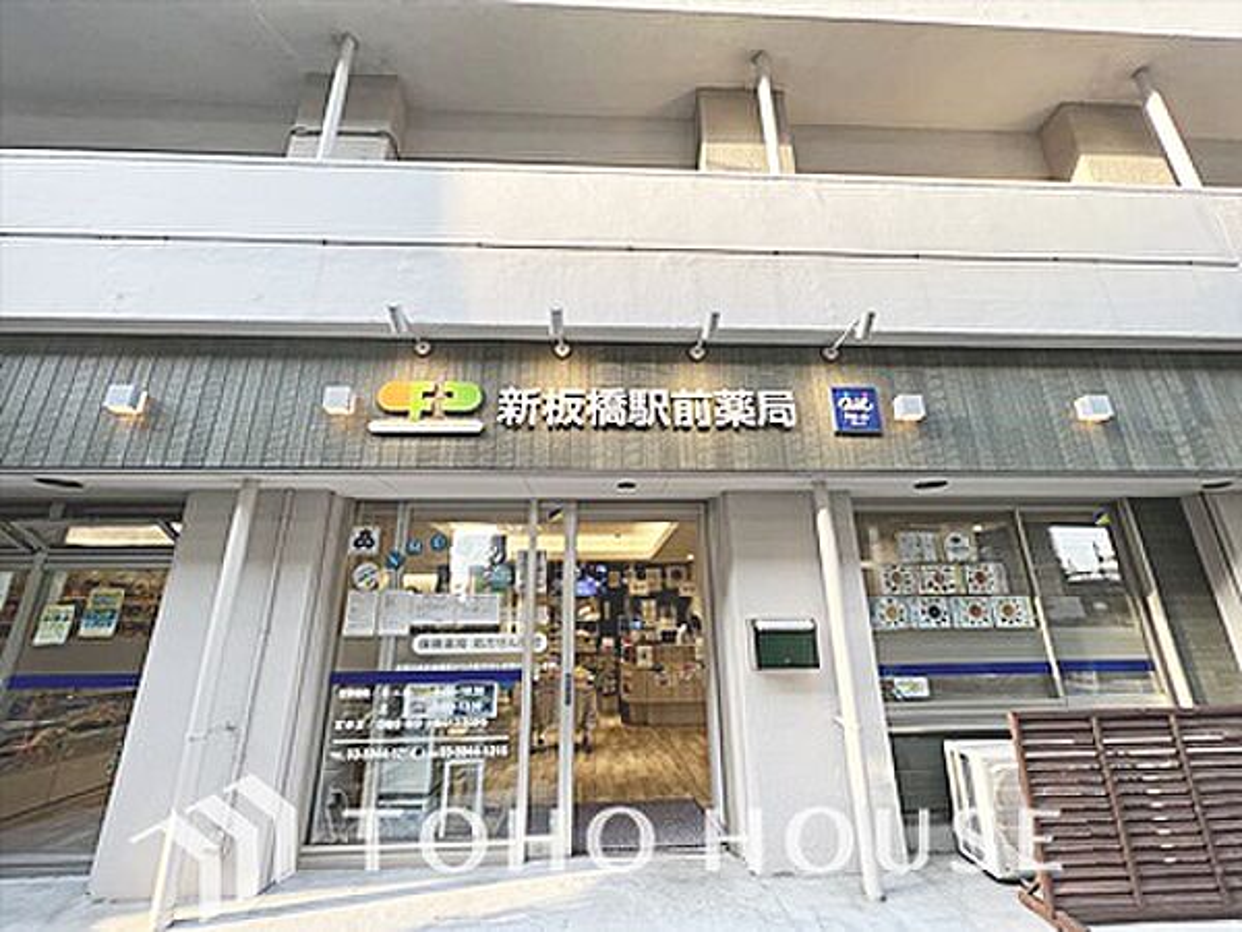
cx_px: 621
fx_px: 466
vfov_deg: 89.9
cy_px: 466
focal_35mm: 13
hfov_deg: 106.2
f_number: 1.8
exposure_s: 1/122
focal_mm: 1.57
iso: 50
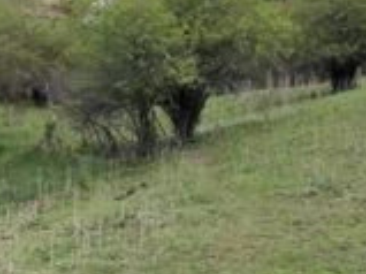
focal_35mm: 113
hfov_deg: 17.4
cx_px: 256
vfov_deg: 13.1
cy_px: 200
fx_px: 1194
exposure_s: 1/941
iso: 20
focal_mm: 3.99
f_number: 1.8
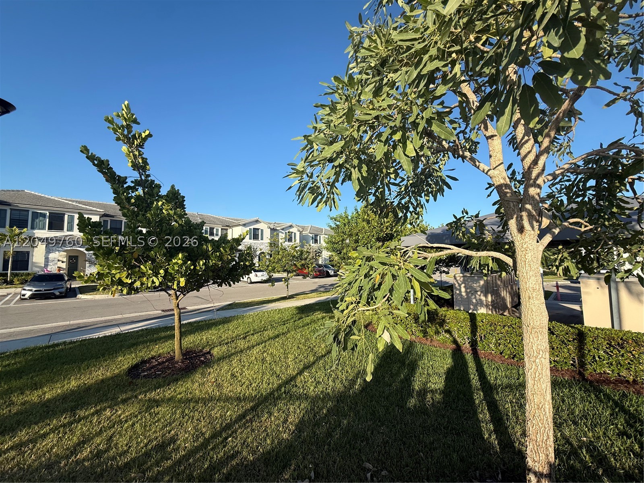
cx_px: 322
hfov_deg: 102.1
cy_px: 242
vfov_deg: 85.7
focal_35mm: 14
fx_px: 260
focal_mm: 2.22
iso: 50
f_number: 2.2
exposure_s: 1/1497
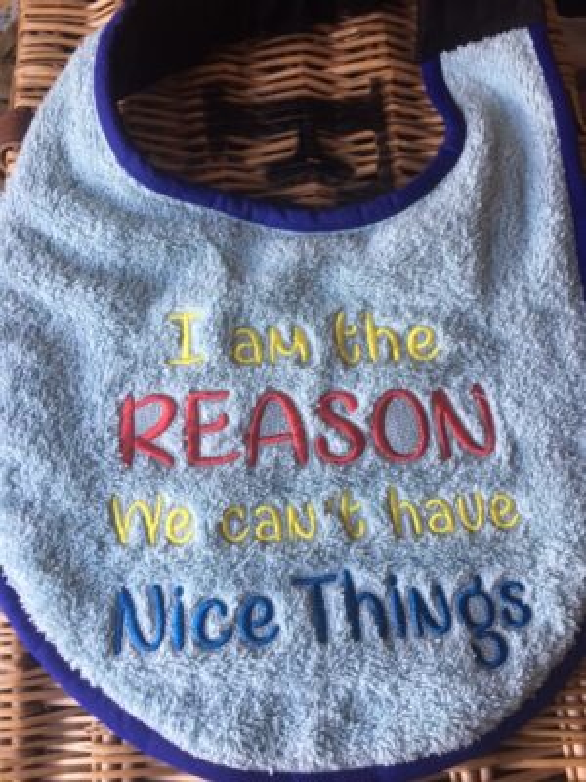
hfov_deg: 48.2
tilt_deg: -69.6
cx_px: 293
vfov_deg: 61.7
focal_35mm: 29
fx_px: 655
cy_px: 391
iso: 25
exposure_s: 1/33
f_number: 2.2
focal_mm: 4.15
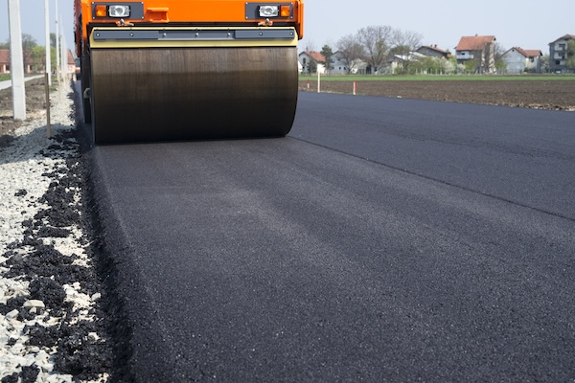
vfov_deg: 27.0
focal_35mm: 50
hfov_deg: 39.6
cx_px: 288
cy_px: 192
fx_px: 799
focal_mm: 50
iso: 400
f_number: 10
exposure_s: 1/800
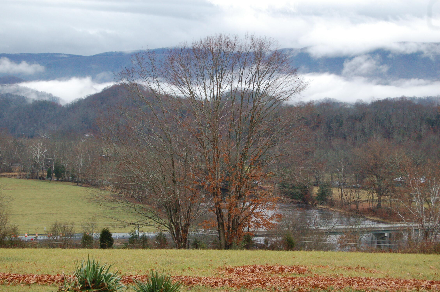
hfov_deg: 28.1
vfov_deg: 18.9
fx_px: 878
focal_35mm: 72
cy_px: 146
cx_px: 220
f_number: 8
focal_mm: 48
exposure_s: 1/250
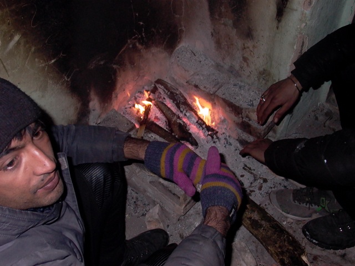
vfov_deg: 37.7
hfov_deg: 49.0
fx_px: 390
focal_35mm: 38
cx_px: 178
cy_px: 133
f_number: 2.13
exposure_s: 1/64.2
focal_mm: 8.19
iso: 100
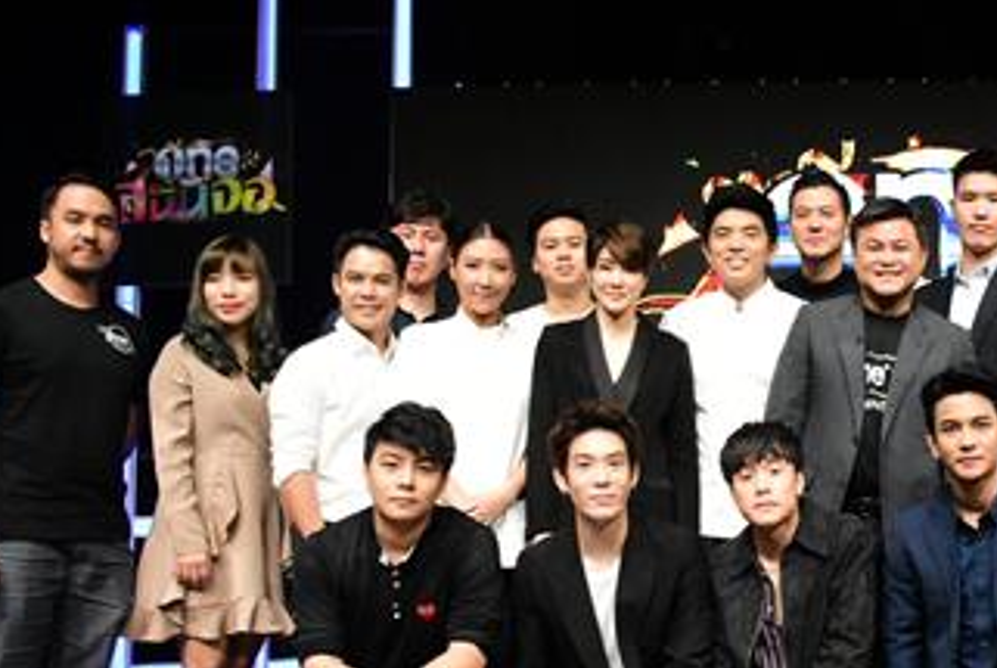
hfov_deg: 34.0
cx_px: 860
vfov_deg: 24.1
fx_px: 1553
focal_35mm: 56
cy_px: 449
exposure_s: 1/640
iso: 8000
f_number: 3.5
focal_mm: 20
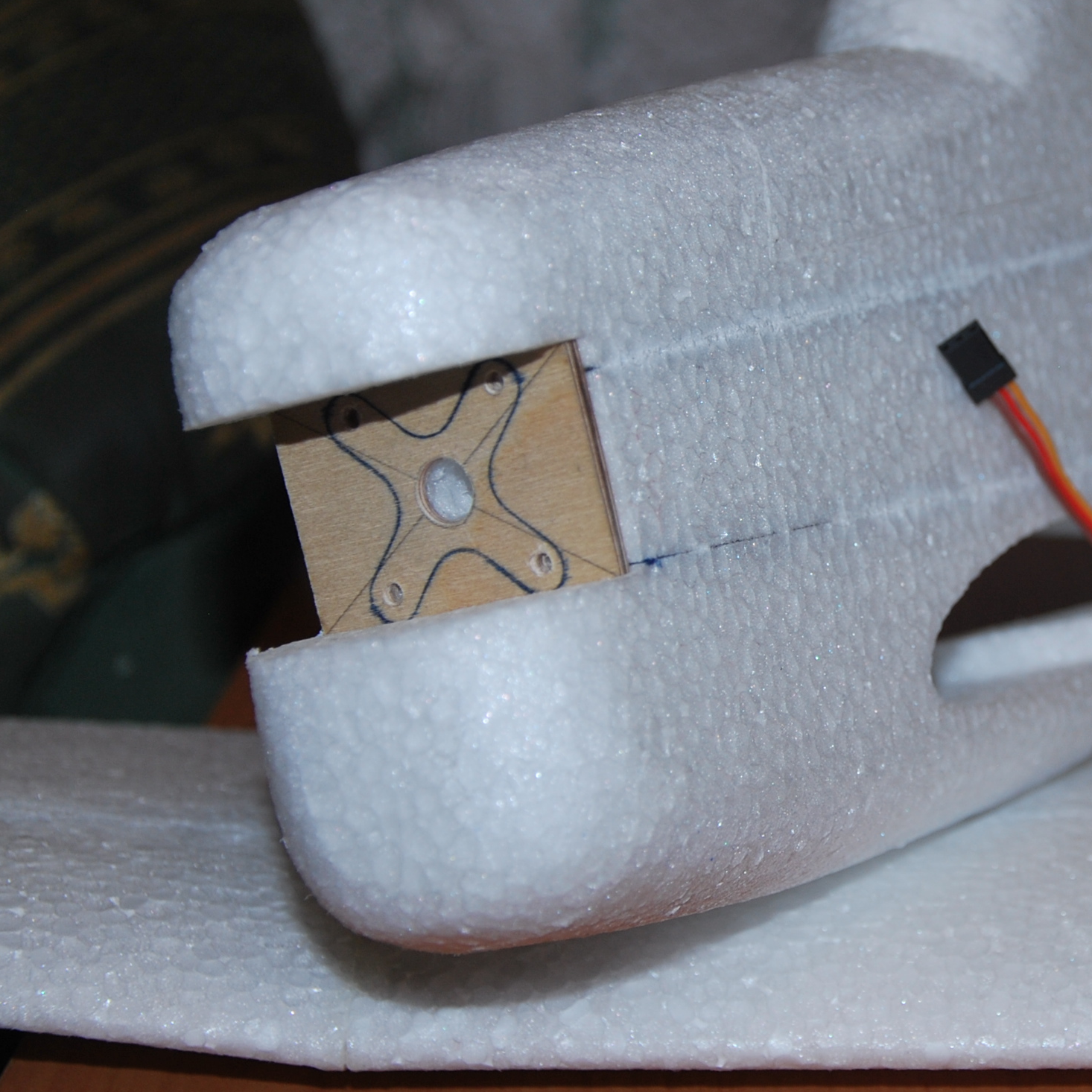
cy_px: 507
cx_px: 1000
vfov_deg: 16.4
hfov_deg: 16.2
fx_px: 3783
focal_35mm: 106
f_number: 4.8
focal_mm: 42
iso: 200
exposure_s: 1/60
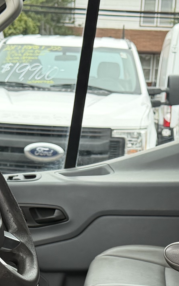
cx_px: 50
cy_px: 307
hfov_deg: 12.8
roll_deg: -2.6
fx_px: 797
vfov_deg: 19.6
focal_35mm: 102
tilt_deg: -14.4
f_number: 1.78
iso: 100
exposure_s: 1/189
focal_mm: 6.76
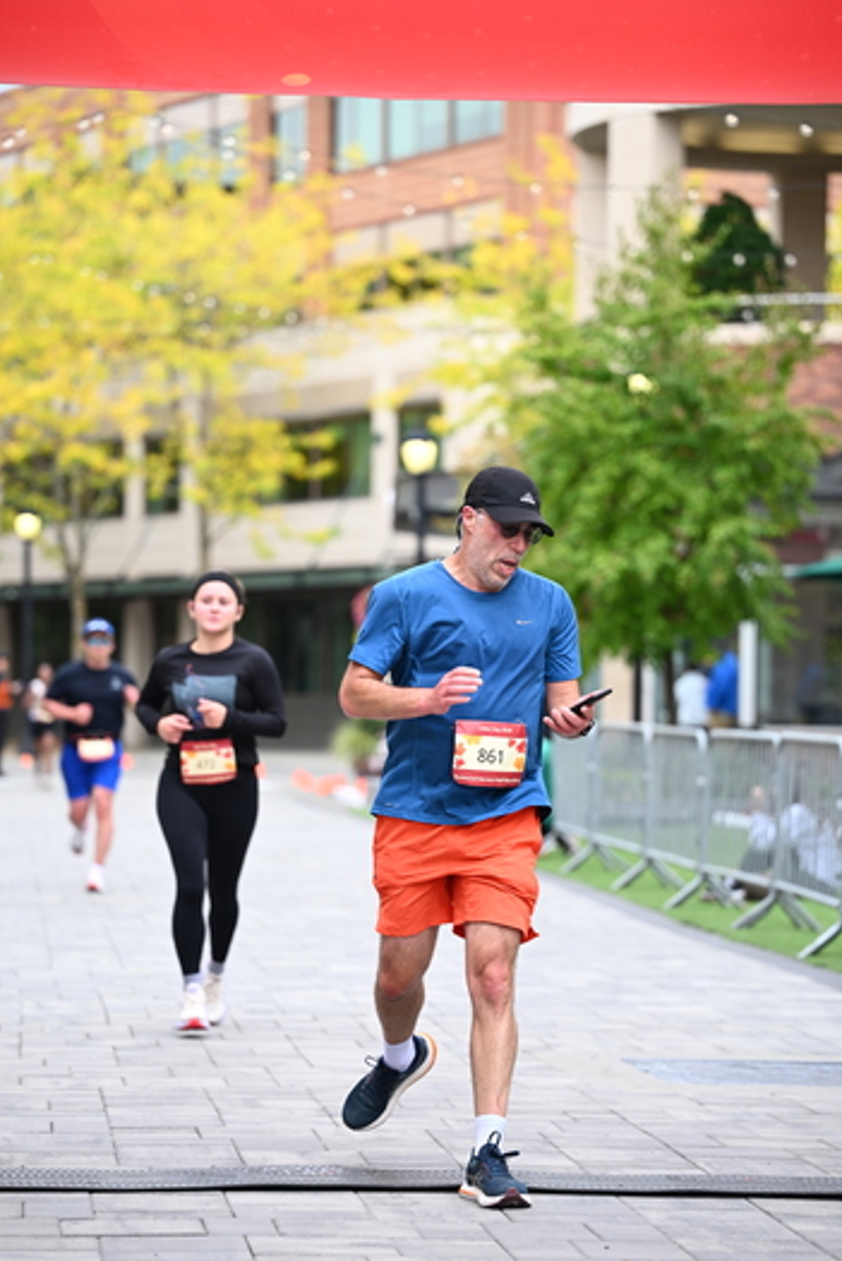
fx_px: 4032
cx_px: 433
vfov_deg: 17.8
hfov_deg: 11.9
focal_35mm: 115
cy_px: 642
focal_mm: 110
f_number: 2.8
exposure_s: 1/1600
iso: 640
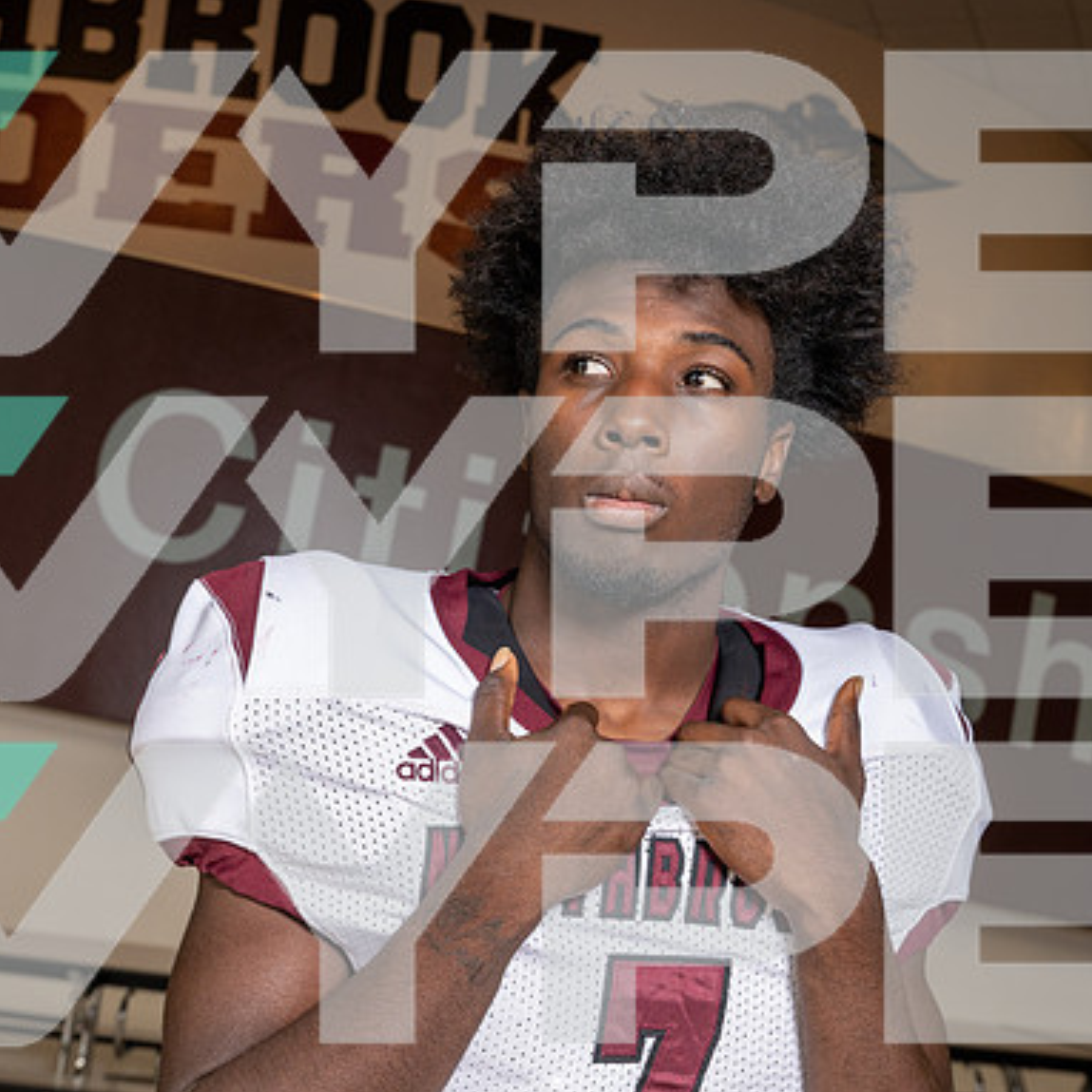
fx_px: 2070
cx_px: 496
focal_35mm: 58
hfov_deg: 29.5
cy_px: 549
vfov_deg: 29.6
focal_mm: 45
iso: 800
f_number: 8
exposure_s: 1/250
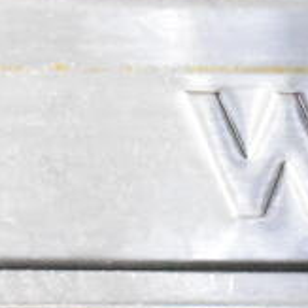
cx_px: 557
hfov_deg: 7.1
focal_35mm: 239
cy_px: 145
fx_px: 2406
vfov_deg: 7.3
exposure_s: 1/25
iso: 25600
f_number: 5.6
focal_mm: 50
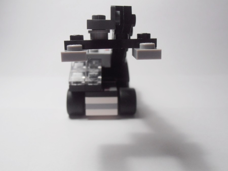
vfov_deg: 38.7
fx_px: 244
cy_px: 86
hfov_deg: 50.1
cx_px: 114
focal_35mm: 37
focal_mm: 6.61
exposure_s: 1/50
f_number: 3.9
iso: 80
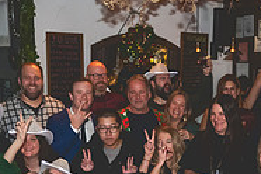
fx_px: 580
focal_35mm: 80
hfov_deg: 25.1
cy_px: 199
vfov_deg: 16.5
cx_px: 193
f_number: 4
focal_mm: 24
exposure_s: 1/125
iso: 3200
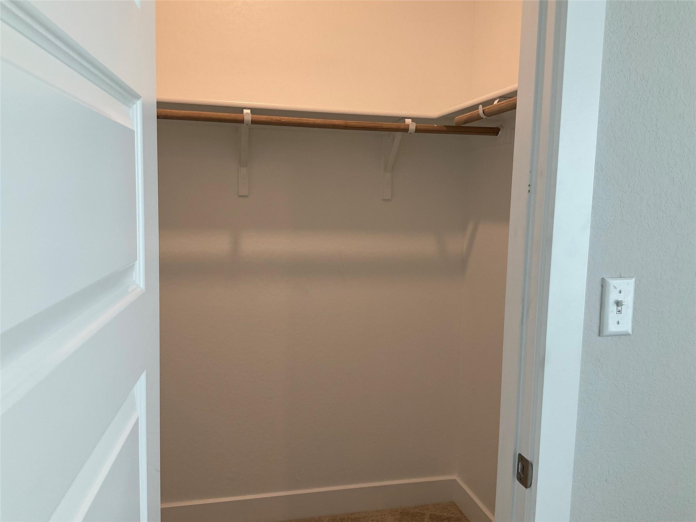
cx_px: 348
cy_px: 261
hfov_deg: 61.7
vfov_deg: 48.2
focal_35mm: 29
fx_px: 583
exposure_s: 1/60
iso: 40
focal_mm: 3
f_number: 1.8
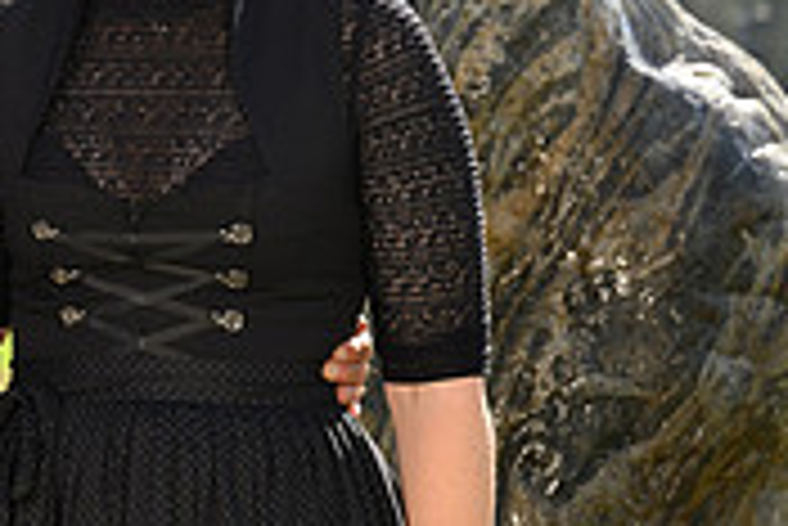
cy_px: 72
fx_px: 4206
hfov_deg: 10.3
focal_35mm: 192
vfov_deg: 7.2
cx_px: -423
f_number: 3.5
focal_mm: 58
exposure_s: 1/640
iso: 100
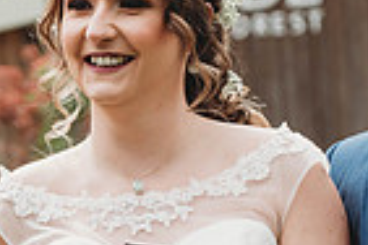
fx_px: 2934
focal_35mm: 287
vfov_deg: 4.8
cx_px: 290
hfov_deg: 7.2
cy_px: 215
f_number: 4.5
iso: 200
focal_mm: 70
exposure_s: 1/1000
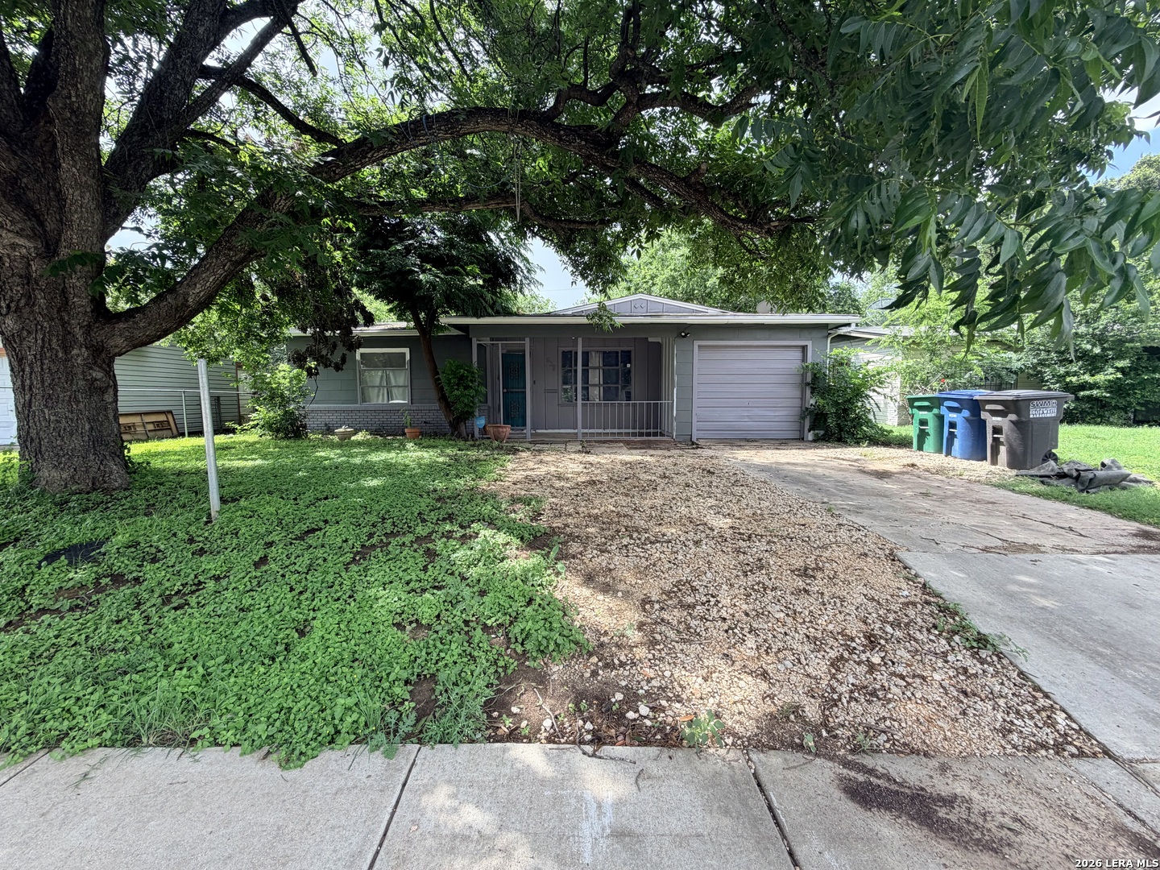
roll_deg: +1.1
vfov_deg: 85.7
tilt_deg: -5.8
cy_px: 435
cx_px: 580
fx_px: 469
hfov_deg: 102.1
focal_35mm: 14
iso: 50
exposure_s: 1/331
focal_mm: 2.22
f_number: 2.2
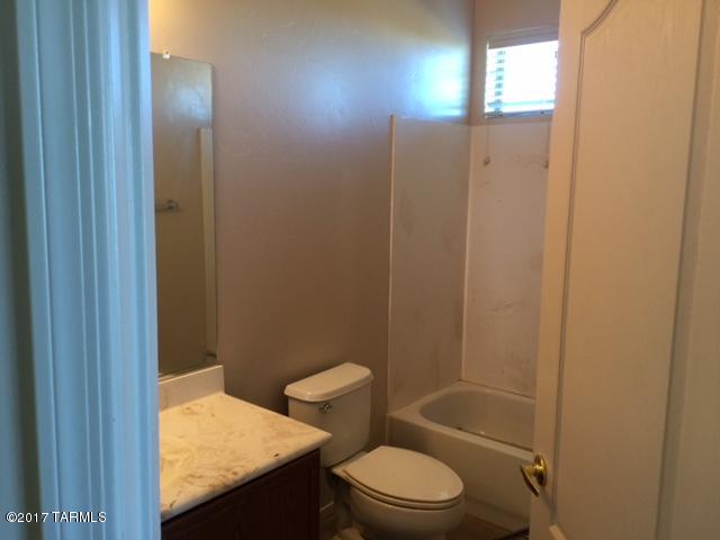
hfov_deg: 61.7
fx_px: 603
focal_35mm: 29
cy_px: 270
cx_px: 360
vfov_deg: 48.2
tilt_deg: -8.2
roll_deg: -2.3
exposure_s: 1/15
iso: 32
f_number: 2.2
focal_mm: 4.15
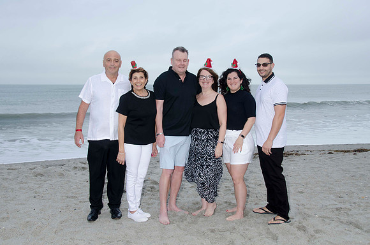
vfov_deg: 34.1
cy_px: 122
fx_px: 400
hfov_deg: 49.6
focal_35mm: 39
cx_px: 185
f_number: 7.1
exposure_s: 1/80
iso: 100
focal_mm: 26
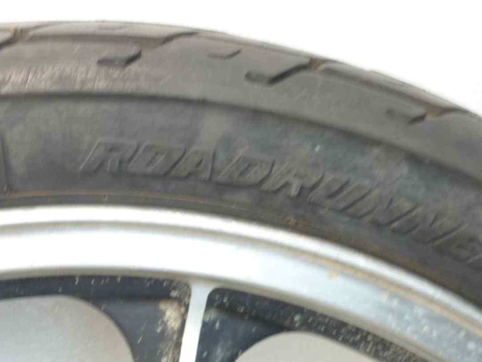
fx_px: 822
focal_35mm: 59
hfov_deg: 32.2
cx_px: 132
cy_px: 197
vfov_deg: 24.8
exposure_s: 1/10
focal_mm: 4.1
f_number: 3.3
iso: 80
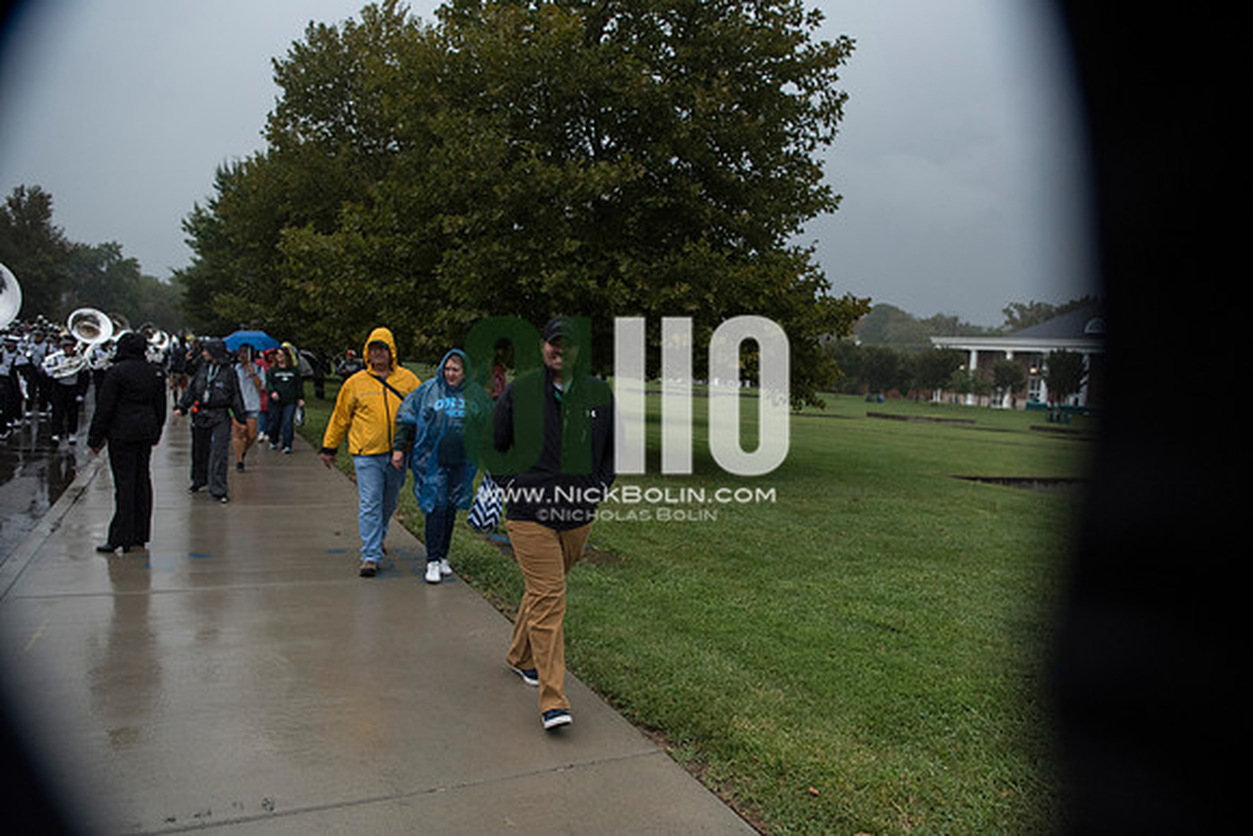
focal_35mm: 24
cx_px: 626
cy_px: 418
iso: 1600
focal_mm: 24
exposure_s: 1/3200
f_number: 3.5
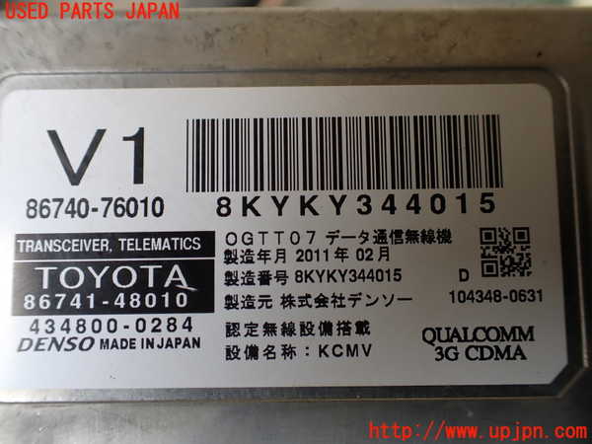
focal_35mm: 30
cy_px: 222
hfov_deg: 60.0
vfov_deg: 46.8
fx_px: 513
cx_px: 296
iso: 100
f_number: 2.3
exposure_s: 1/125
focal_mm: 5.4
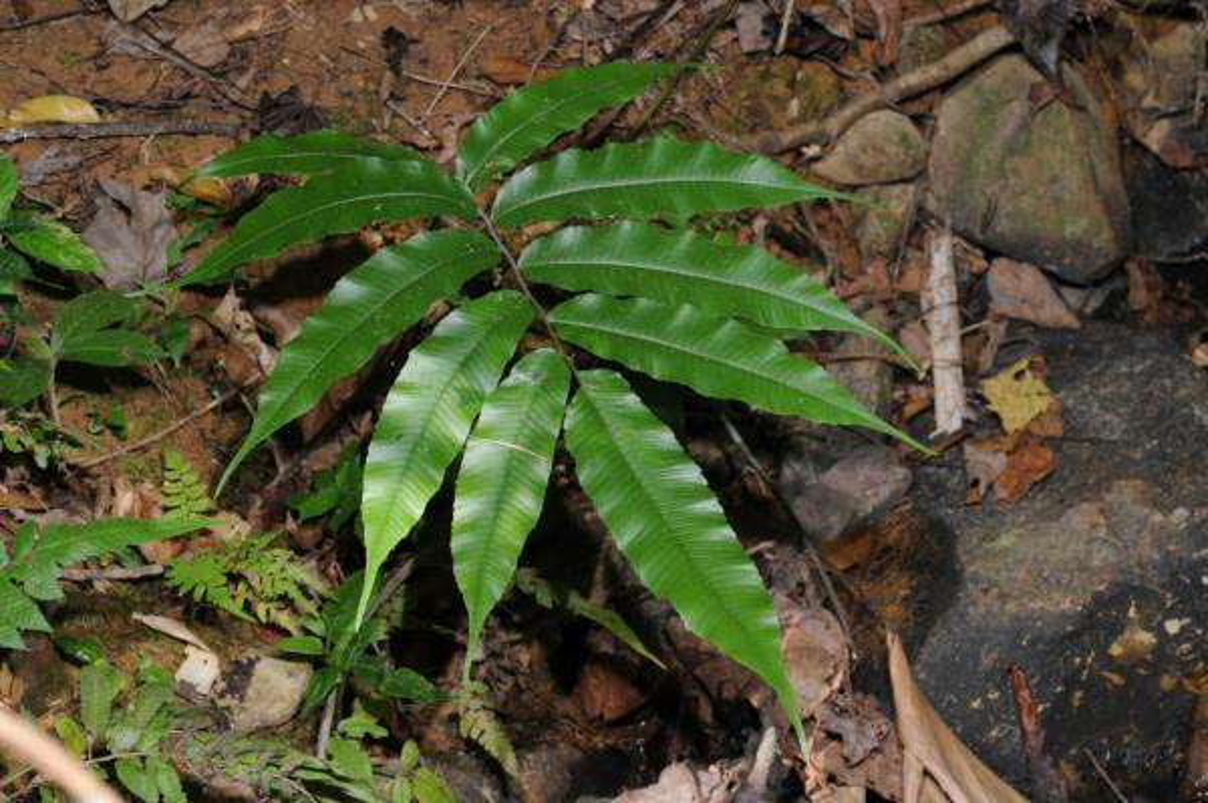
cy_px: 402
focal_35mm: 90
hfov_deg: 22.6
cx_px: 604
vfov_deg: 15.2
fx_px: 3017
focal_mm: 60
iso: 200
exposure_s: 1/60
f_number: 8
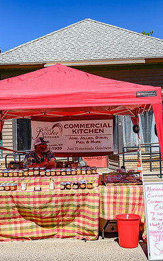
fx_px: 355
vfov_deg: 40.3
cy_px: 130
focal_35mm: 50
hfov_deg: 25.8
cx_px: 67
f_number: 8
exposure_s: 1/400
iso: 200
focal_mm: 32
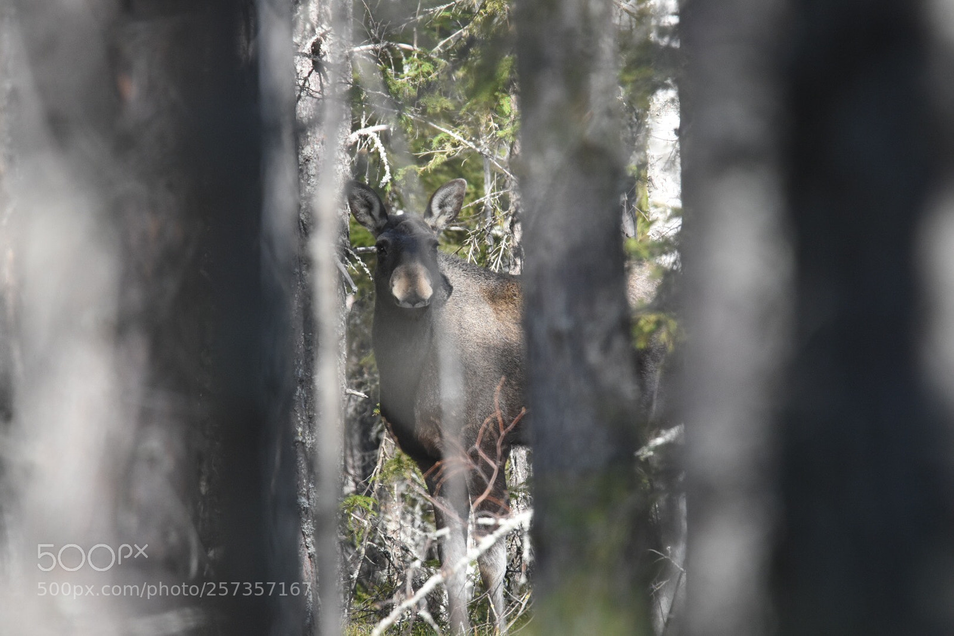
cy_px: 318
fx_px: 23850
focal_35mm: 900
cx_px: 477
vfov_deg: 1.5
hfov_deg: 2.3
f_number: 8
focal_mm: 600
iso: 1250
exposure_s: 1/800
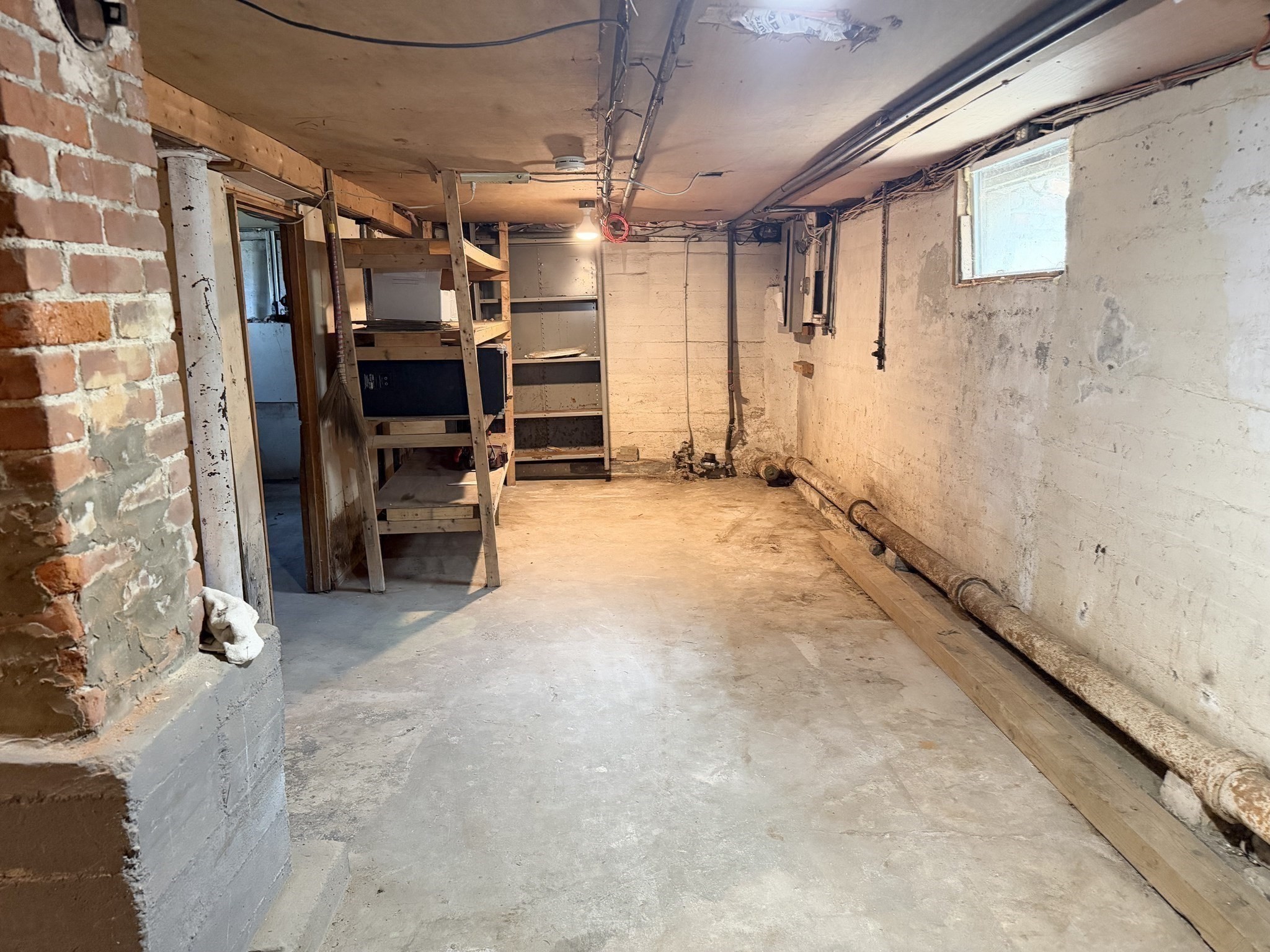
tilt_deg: -10.0
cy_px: 476
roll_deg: -0.6
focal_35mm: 24
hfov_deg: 71.6
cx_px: 635
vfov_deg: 56.8
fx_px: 881
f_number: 1.78
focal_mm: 6.76
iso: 640
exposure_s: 1/60
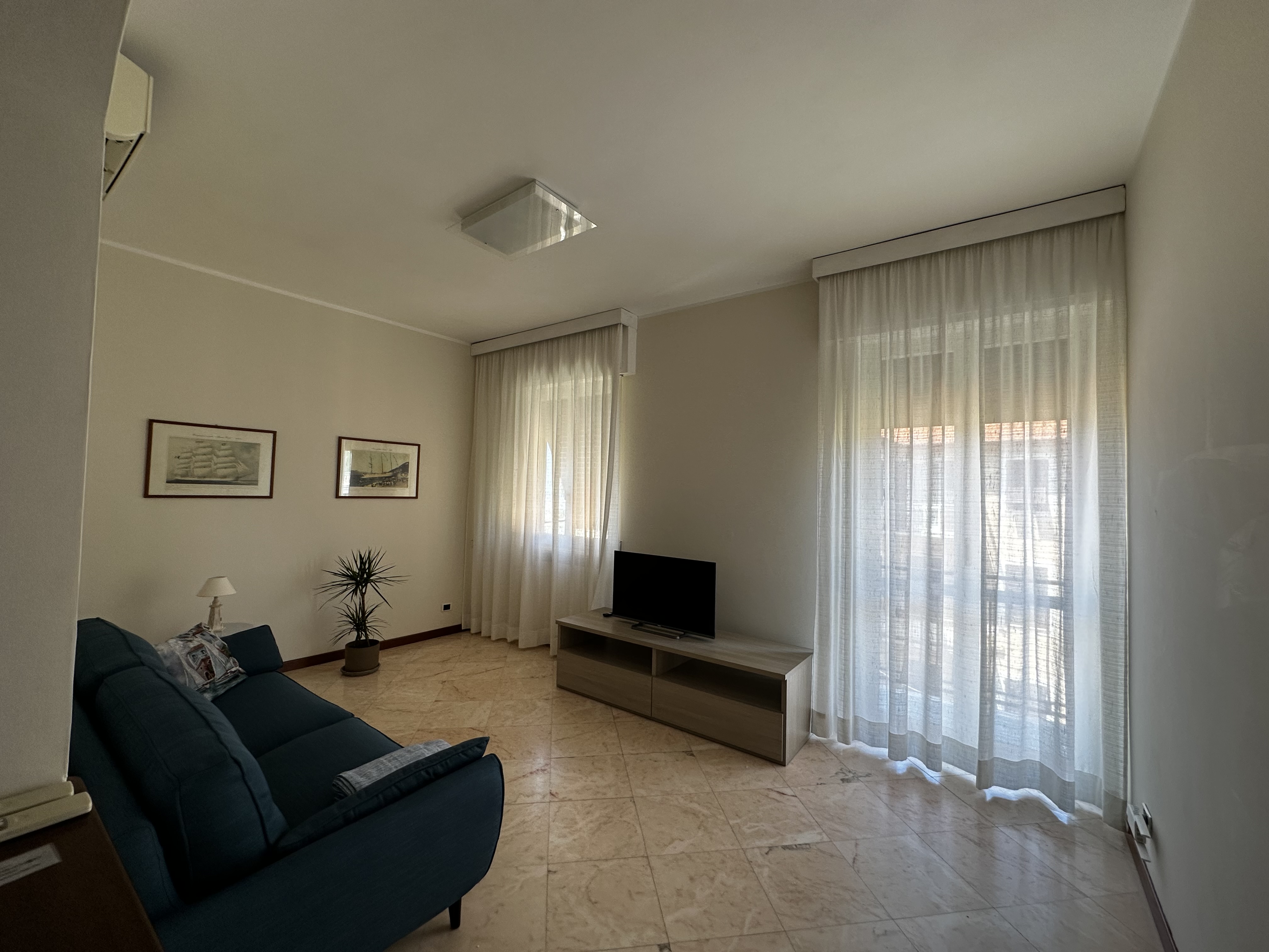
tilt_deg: +1.4
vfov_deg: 85.7
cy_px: 476
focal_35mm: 14
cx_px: 634
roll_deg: -1.4
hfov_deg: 102.1
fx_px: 513
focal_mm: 2.22
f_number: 2.2
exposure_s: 1/99
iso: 100
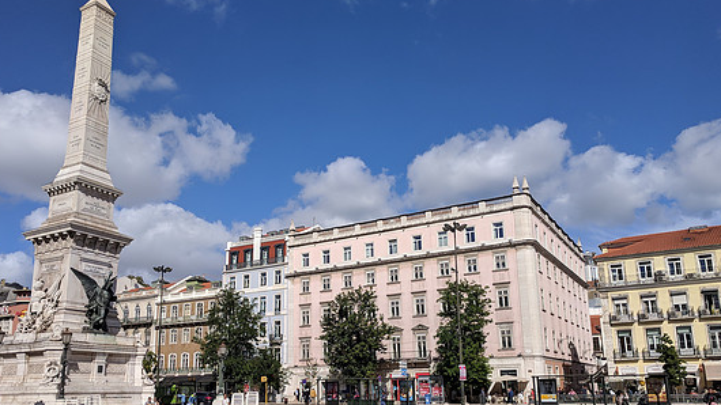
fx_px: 593
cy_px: 264
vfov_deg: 37.4
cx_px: 352
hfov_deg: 62.6
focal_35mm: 31
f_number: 2
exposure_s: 1/4049
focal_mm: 4.67
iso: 50
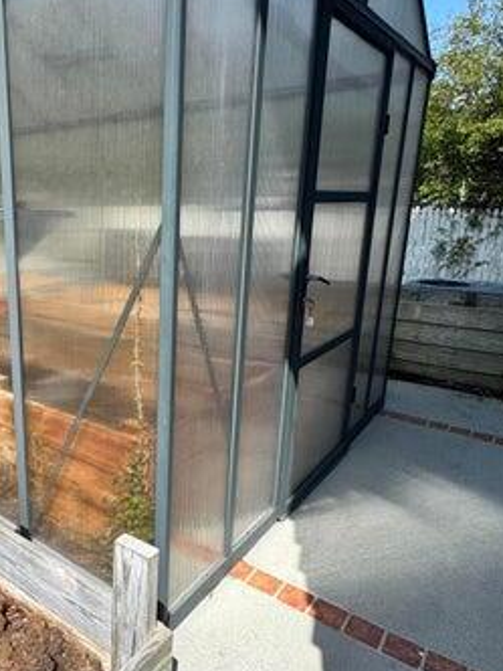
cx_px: 95
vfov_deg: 65.3
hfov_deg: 48.2
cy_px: 336
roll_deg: +0.1
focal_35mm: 27
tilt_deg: -14.1
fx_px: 523
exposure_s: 1/1299
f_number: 2.2
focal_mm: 2.22
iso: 40
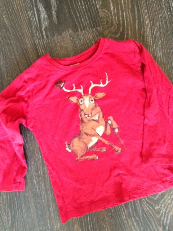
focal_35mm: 33
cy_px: 116
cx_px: 86
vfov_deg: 55.4
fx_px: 220
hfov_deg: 42.9
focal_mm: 4.13
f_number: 2.4
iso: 320
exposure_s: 1/20
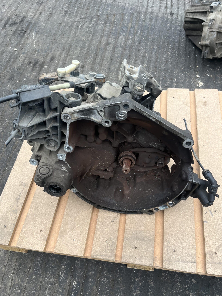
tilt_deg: -51.9
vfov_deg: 67.3
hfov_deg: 53.1
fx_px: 222
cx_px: 111
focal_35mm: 26
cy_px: 148
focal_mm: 5.1
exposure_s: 1/353
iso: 50
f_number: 1.6
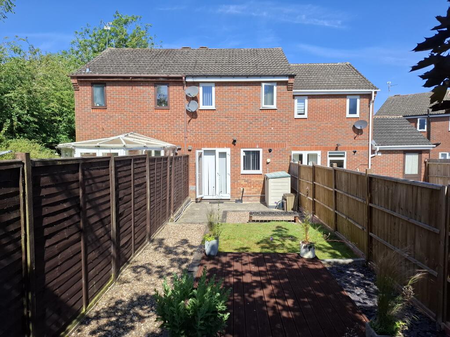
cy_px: 168
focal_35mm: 23
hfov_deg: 73.9
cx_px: 225
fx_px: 299
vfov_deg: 58.9
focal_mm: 5.54
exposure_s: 1/1808
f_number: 1.8
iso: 50
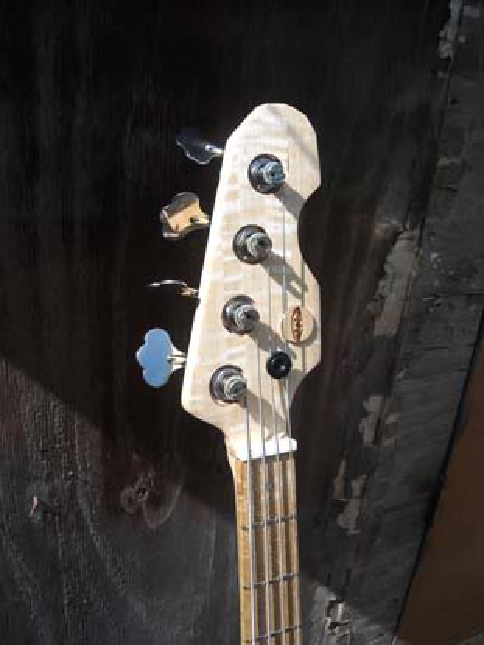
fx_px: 652
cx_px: 242
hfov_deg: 40.7
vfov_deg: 52.6
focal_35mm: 35
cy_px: 322
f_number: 5.6
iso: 64
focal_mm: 5.7
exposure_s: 1/168
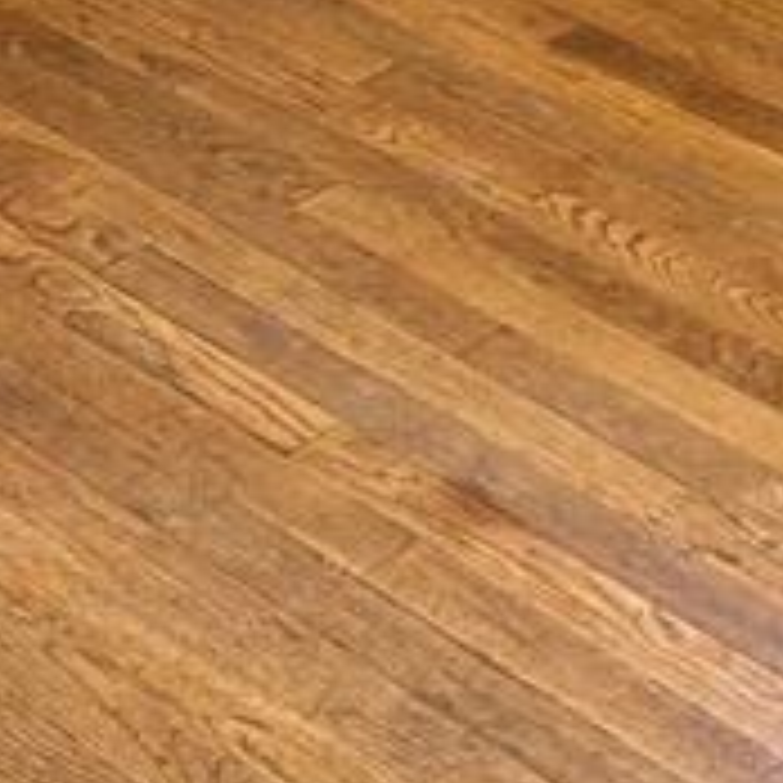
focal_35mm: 125
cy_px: -896
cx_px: 212
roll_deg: -0.1
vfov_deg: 12.0
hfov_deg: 13.9
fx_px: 3199
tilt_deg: -10.7
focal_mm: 6.76
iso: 160
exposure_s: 1/60
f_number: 1.78
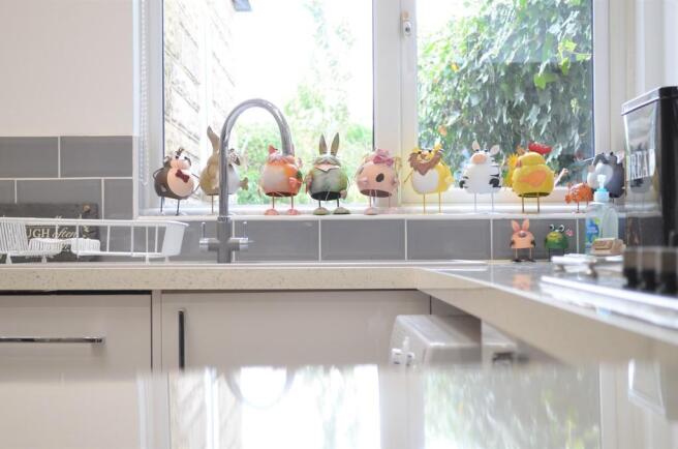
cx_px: 339
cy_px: 224
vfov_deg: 20.5
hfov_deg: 30.6
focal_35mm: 66
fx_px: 1240
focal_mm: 44
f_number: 5.3
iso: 800
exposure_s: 1/100
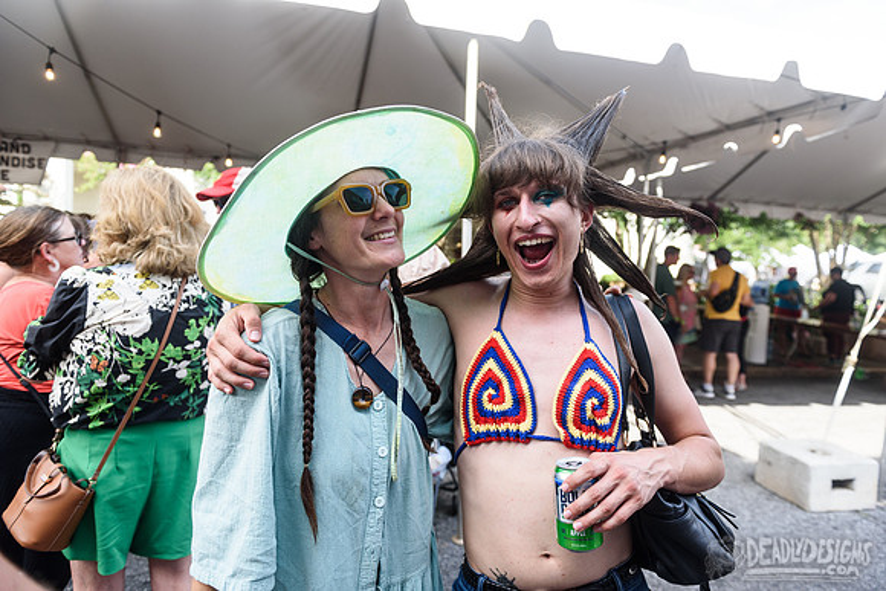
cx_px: 443
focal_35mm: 24
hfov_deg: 73.7
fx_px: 591
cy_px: 296
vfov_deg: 53.2
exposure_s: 1/640
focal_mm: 24
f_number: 5
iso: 320
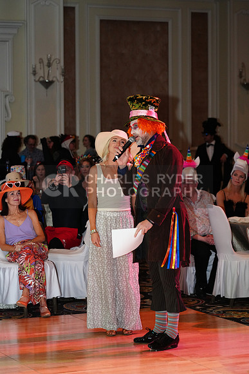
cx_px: 124
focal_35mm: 105
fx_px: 1089
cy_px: 187
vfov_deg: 19.5
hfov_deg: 13.0
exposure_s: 1/250
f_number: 4
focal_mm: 105
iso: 2500
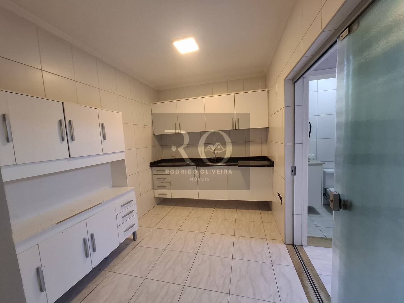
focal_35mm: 13
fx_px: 152
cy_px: 152
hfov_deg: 106.2
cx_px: 202
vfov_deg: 89.9
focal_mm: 1.74
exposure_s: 1/40
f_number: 2.2
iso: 160
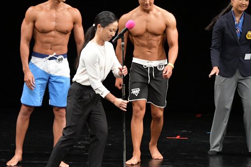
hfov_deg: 5.5
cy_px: 62
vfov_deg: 3.6
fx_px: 2628
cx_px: 166
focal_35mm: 377
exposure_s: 1/400
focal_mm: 170
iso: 3200
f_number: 5.6
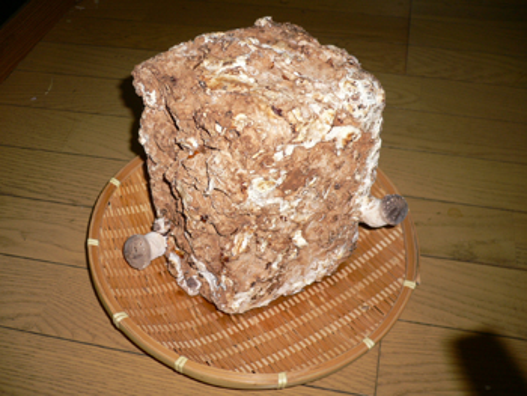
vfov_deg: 40.7
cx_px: 264
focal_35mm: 35
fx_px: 533
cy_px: 198
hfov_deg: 52.6
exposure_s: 1/60
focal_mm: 5.8
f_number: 2.8
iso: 80
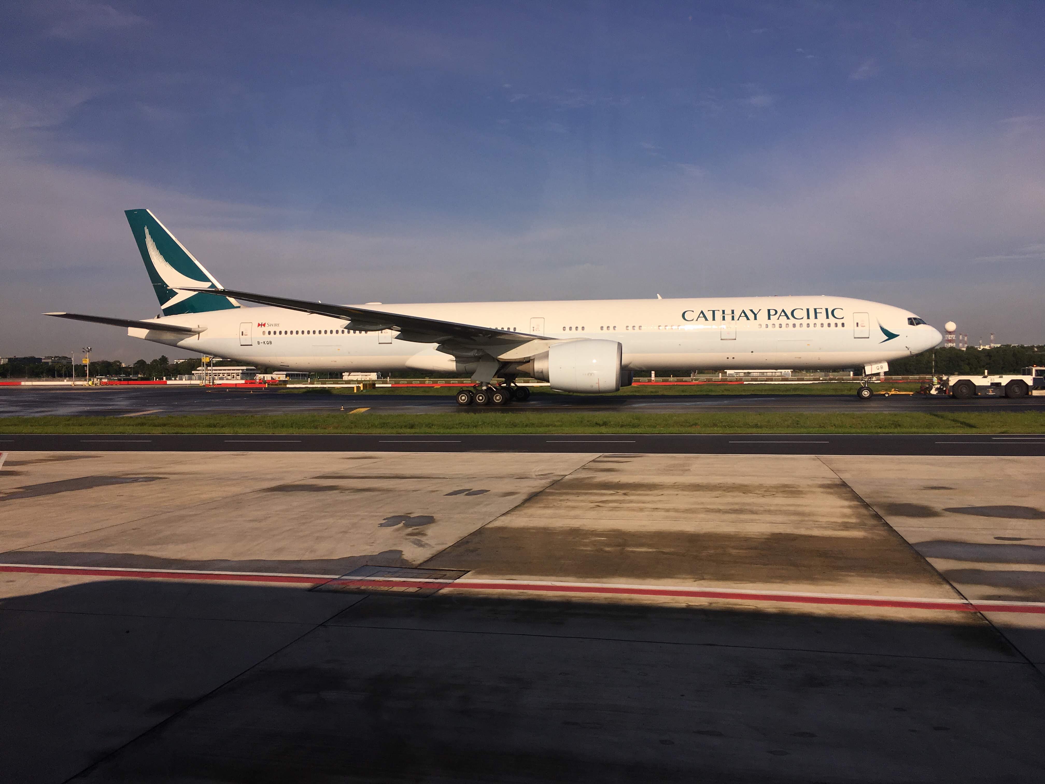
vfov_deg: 48.2
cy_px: 392
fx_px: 875
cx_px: 522
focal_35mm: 29
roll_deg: -1.1
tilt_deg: -3.3
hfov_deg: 61.7
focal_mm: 4.15
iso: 25
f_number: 2.2
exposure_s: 1/1603
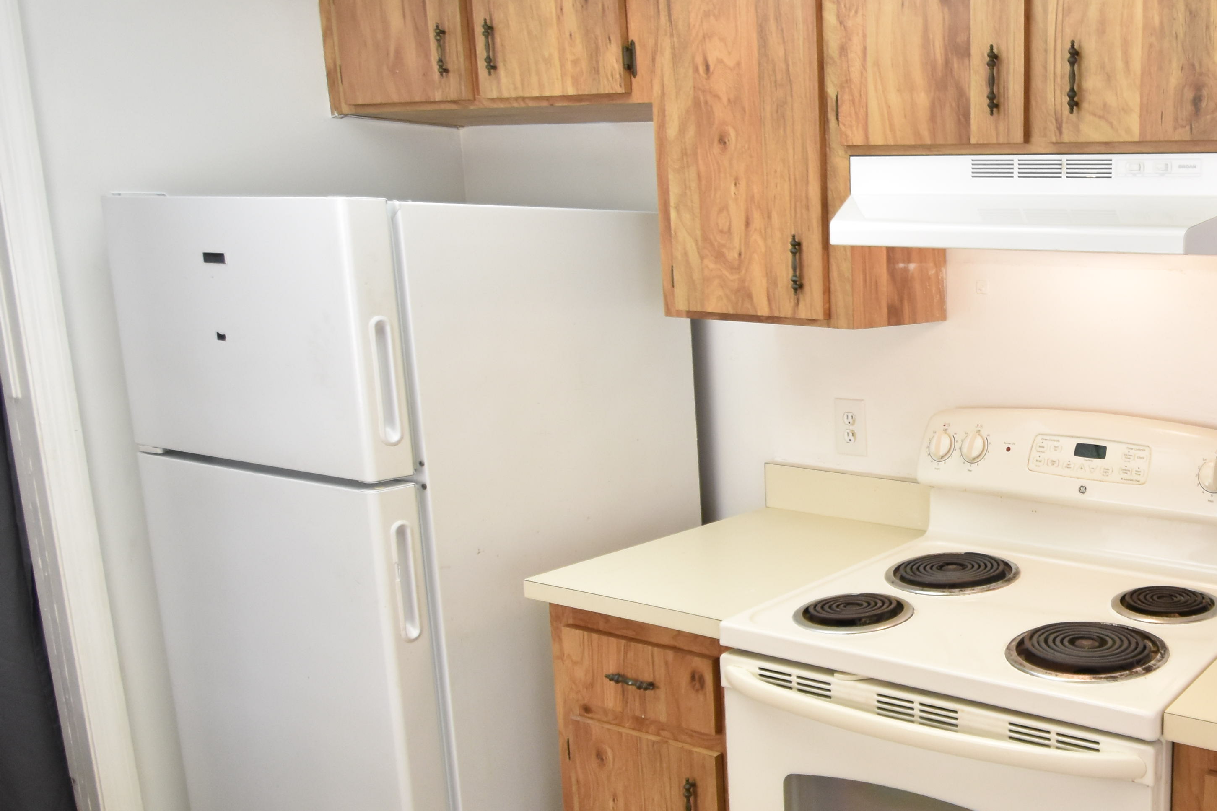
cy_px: 438
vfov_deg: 42.3
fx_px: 1048
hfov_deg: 51.7
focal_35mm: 31
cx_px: 1137
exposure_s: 1/180
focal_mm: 10
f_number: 3.5
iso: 800
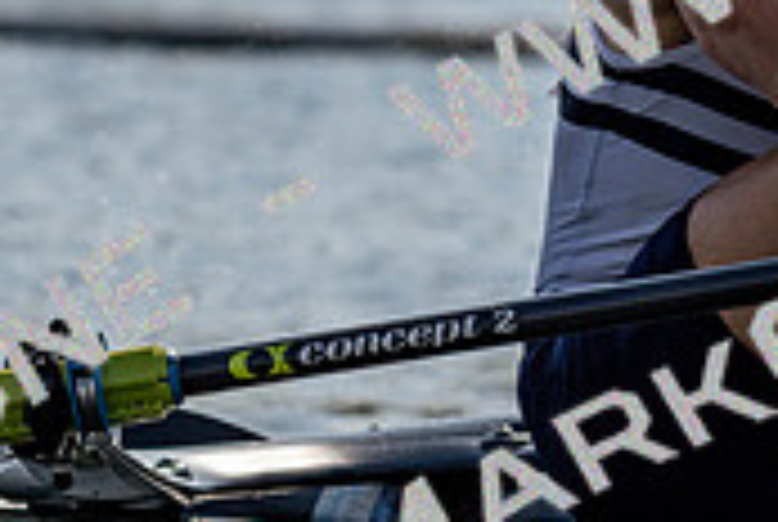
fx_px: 16149
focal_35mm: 746
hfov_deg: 2.8
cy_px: 173
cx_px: 944
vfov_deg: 1.9
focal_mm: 223
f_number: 5.6
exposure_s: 1/1600
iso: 100
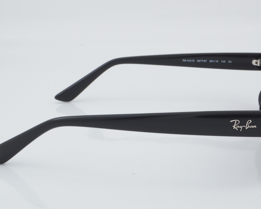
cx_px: 140
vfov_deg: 18.1
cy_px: 104
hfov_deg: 22.5
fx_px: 657
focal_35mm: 85
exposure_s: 1/3
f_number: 32
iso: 100
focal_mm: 50
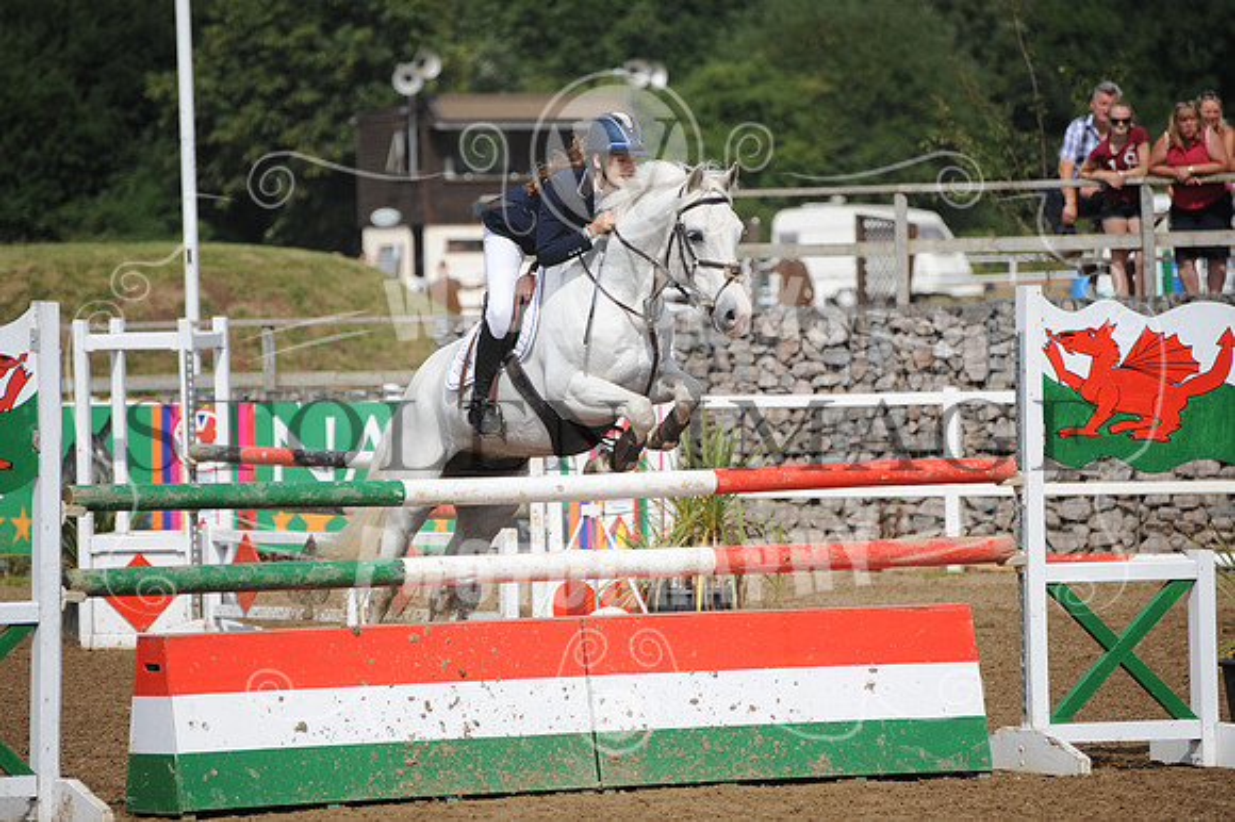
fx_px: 8228
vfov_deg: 5.7
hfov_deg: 8.6
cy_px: 411
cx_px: 618
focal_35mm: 240
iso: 320
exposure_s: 1/2000
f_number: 5.6
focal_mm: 240
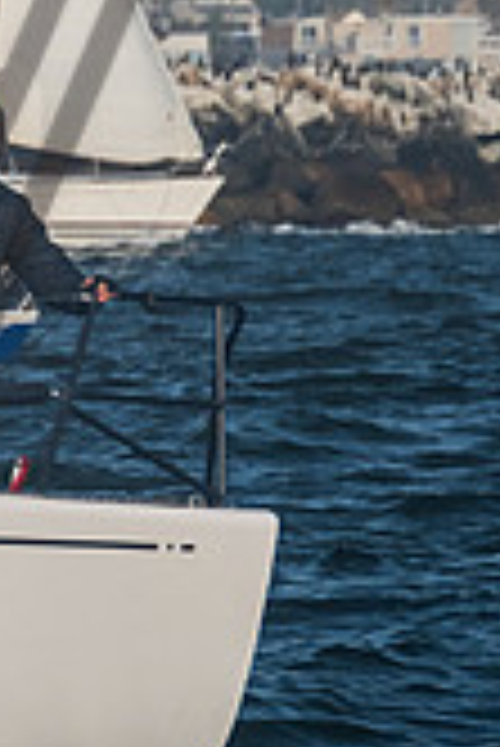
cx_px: -752
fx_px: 19687
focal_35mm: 947
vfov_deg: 2.2
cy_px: -193
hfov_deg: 1.5
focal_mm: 200
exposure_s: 1/1000
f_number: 8
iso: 400
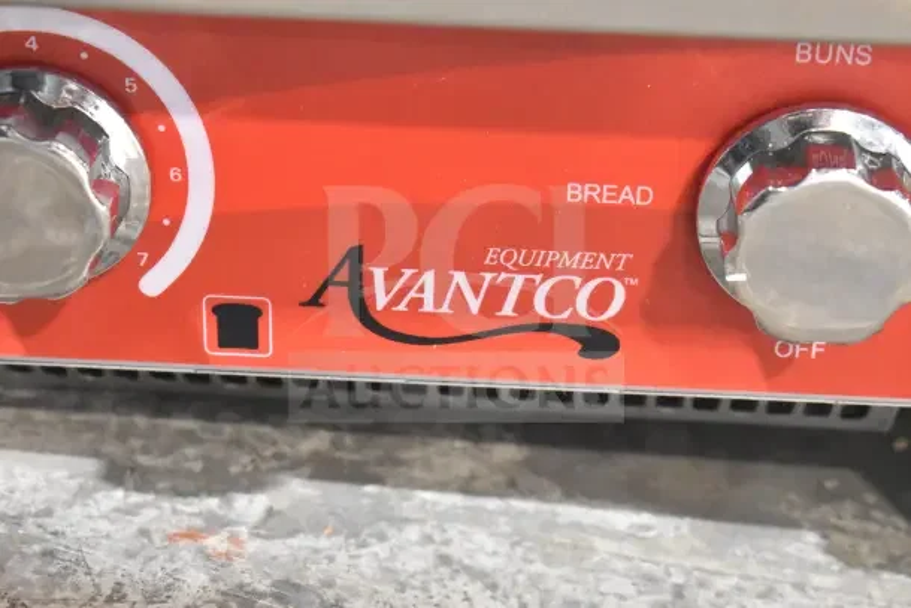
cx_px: 456
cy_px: 304
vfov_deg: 16.6
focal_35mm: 82
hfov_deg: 24.6
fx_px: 2088
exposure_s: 1/100
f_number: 5.6
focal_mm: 55
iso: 12800
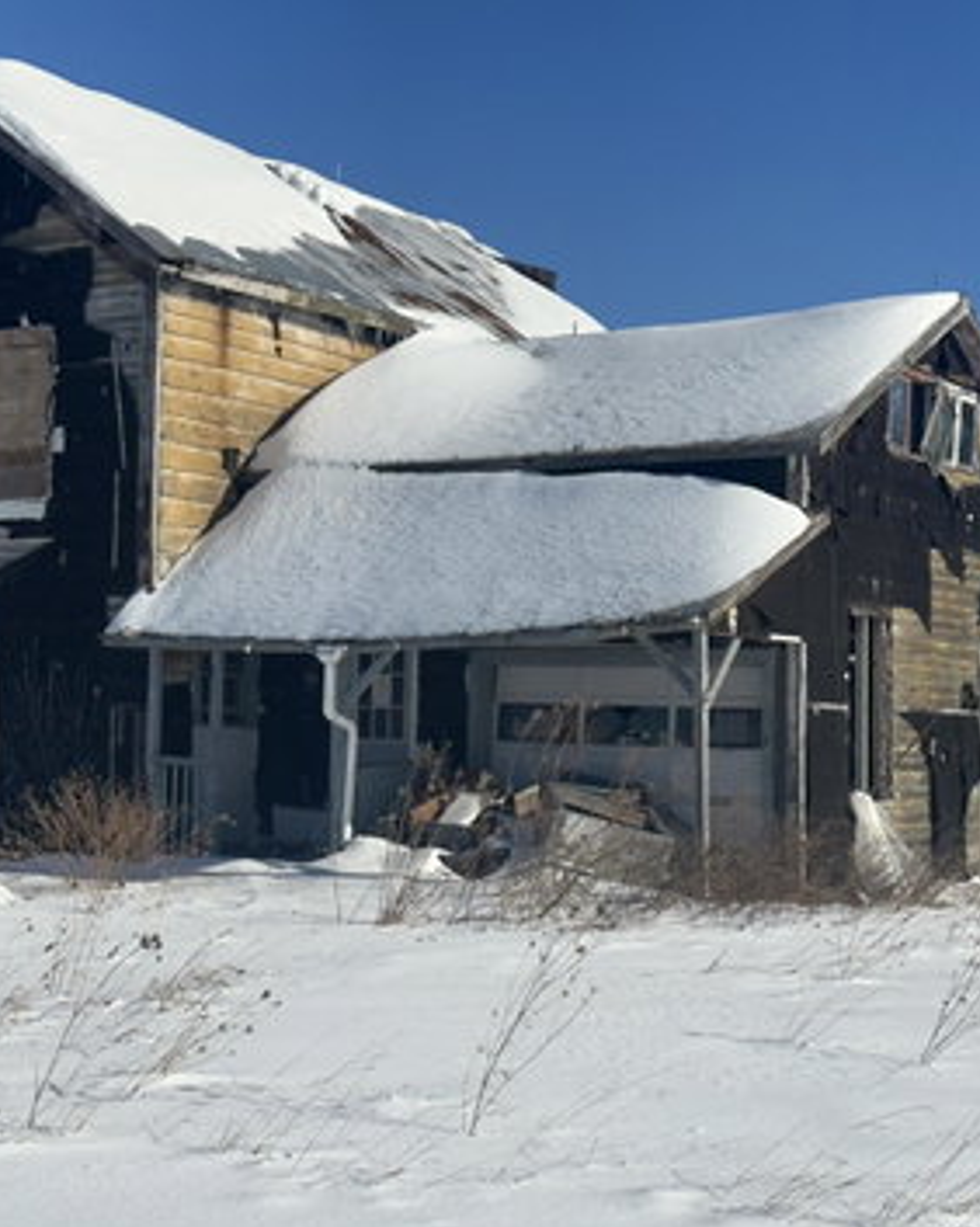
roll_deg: -2.8
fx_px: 2467
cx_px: 292
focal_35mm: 68
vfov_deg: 27.9
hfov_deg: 22.3
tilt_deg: +1.9
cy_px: 608
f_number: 1.78
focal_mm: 6.86
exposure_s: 1/8929
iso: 64
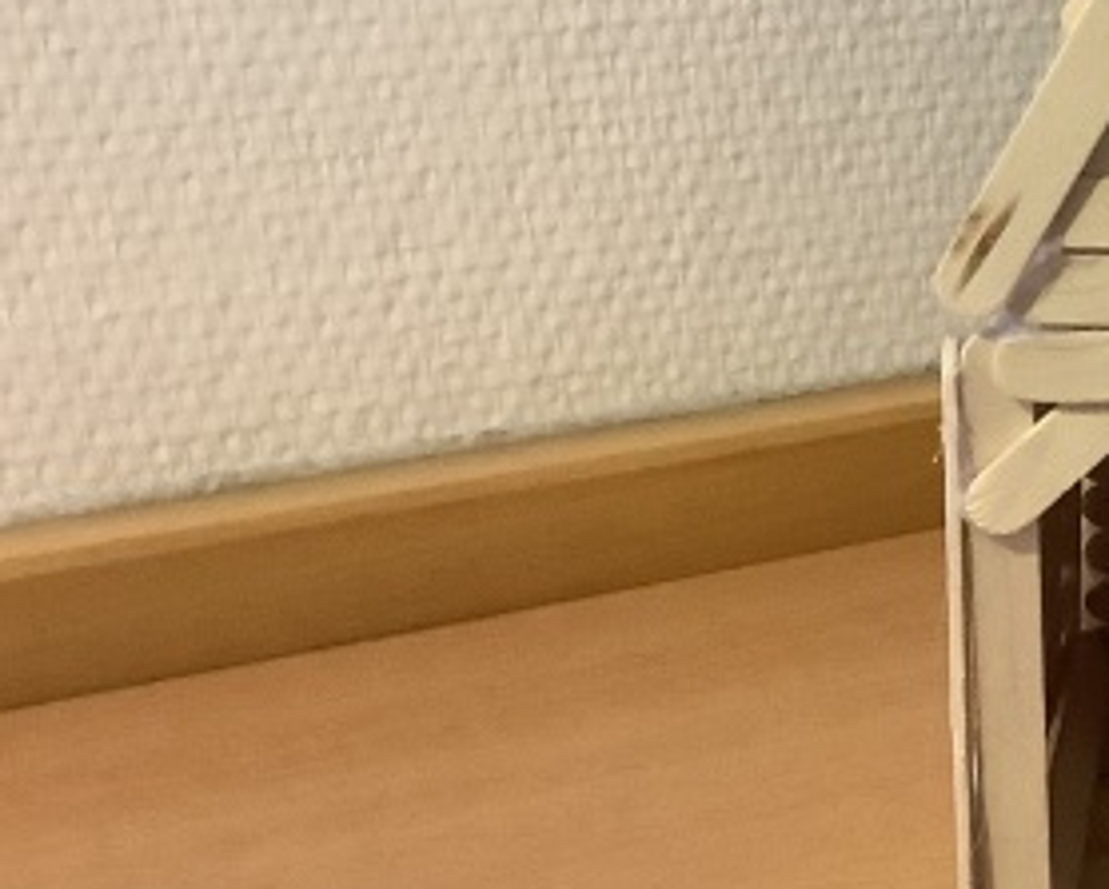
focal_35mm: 87
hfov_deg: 19.8
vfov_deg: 17.7
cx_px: 1528
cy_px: 375
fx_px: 2859
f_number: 2.4
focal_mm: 3.3
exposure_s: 1/33
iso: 400
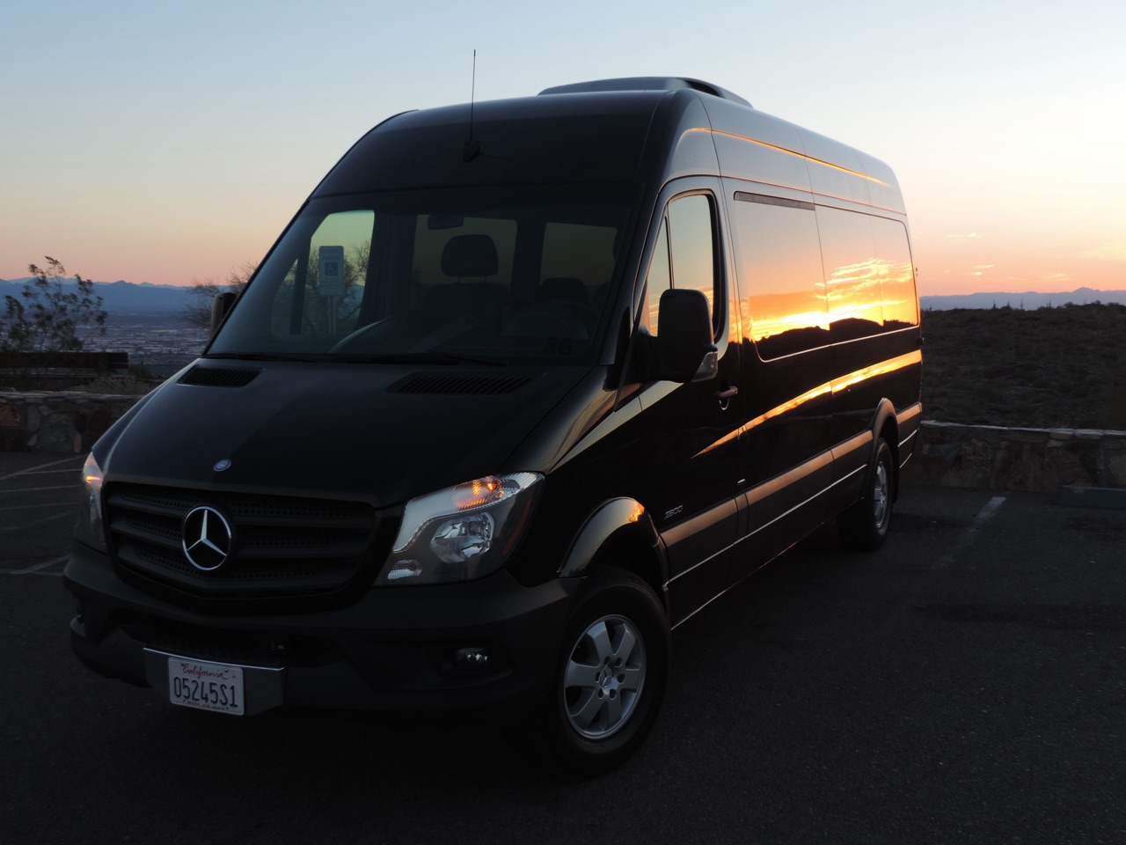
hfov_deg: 46.8
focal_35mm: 40
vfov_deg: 36.0
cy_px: 422
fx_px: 1301
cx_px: 563
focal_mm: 7.1
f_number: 3.3
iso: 80
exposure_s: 1/80
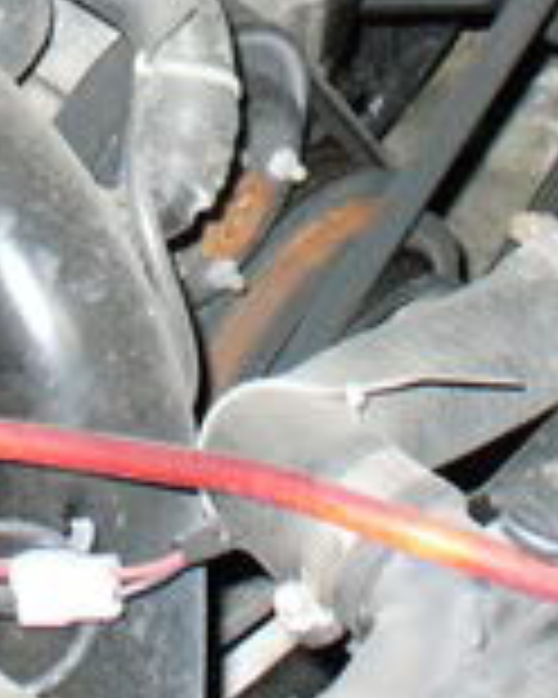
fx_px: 3840
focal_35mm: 186
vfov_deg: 10.0
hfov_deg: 8.2
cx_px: -86
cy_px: -387
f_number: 2.8
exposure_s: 1/30
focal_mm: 6.1
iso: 320
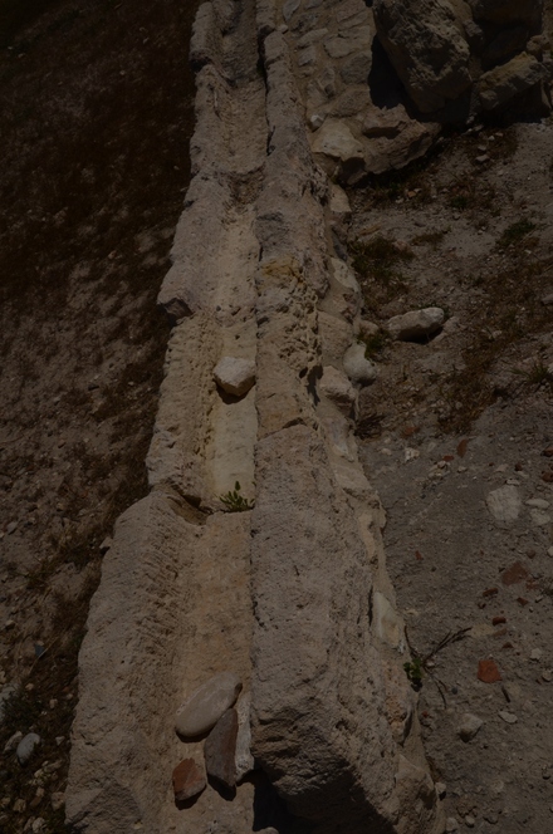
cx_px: 276
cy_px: 417
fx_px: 1076
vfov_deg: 42.4
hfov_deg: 28.8
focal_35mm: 46
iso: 100
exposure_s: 1/800
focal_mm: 31
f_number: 14
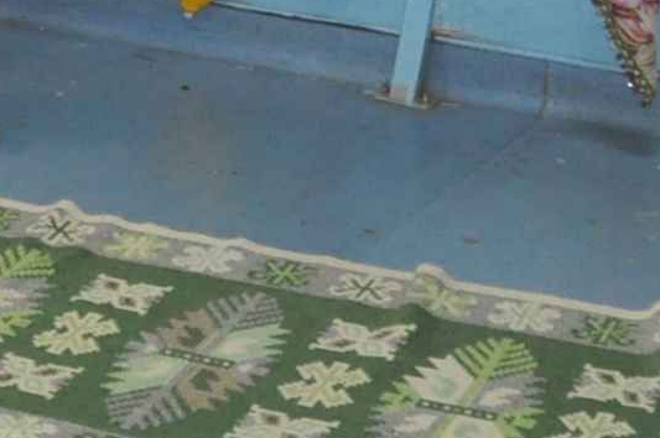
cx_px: -516
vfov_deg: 7.8
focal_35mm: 163
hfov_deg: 11.7
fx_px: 2985
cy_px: -578
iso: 800
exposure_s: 1/60
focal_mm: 18
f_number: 4
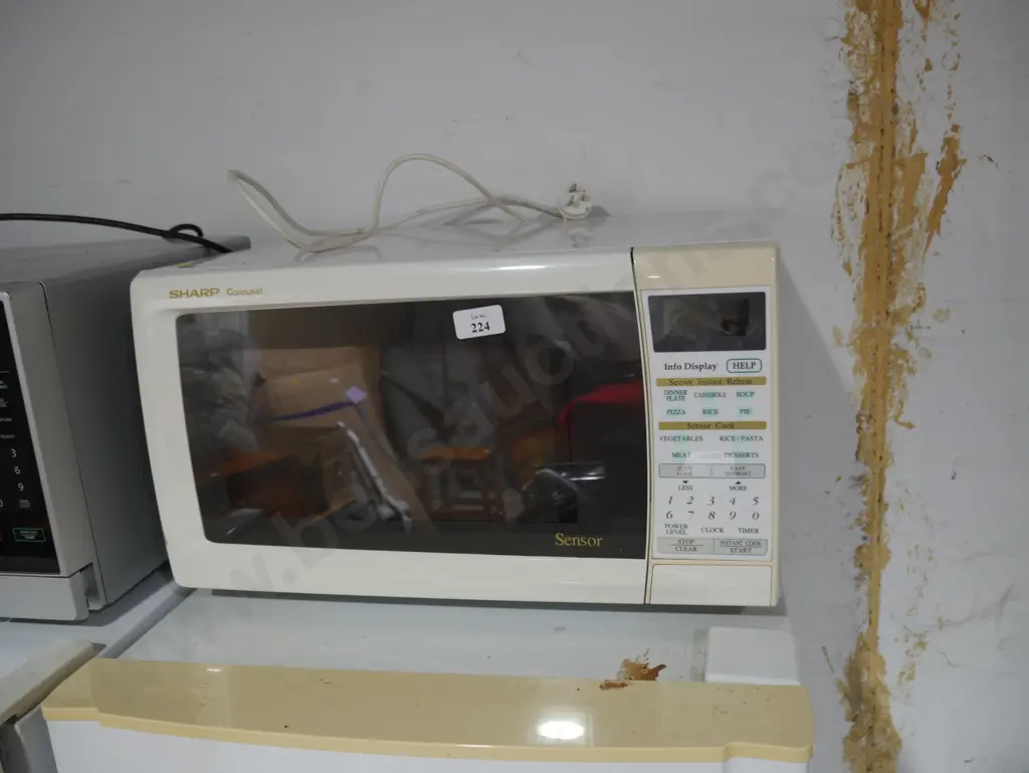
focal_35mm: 32
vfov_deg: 44.2
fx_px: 952
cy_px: 386
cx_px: 514
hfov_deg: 56.8
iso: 400
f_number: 3.6
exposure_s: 1/60
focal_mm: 16
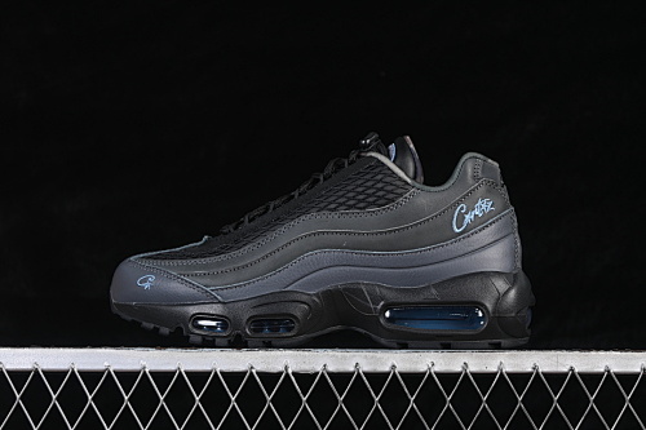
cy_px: 215
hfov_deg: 27.0
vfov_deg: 18.2
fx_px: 1345
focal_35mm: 75
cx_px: 323
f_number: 6.3
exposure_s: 1/60
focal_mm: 50
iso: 160
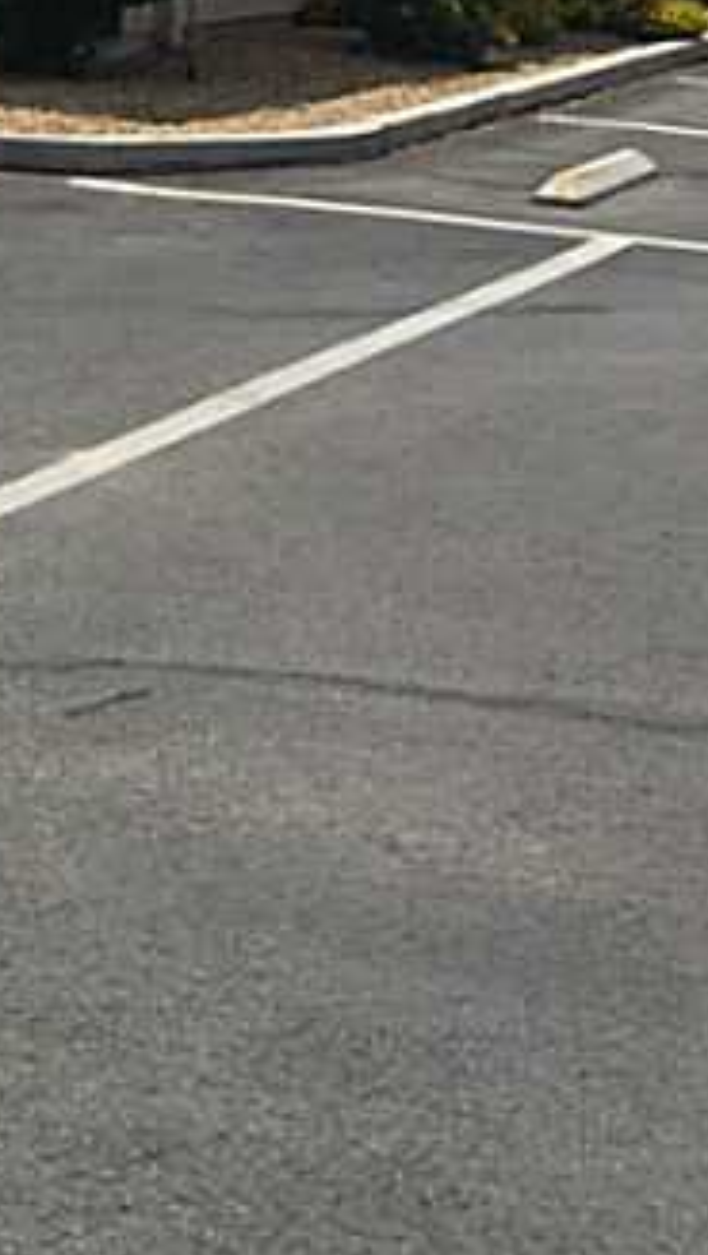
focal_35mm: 77
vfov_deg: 26.9
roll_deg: +0.4
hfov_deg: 13.2
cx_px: -792
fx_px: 2565
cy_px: 210
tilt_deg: -8.5
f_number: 2.2
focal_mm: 4.15
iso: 32
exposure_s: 1/2475
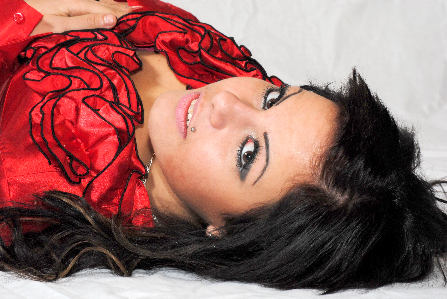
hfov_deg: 15.2
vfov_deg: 10.2
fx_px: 1678
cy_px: 150
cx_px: 224
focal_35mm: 135
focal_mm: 90
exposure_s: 1/50
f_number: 14
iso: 800
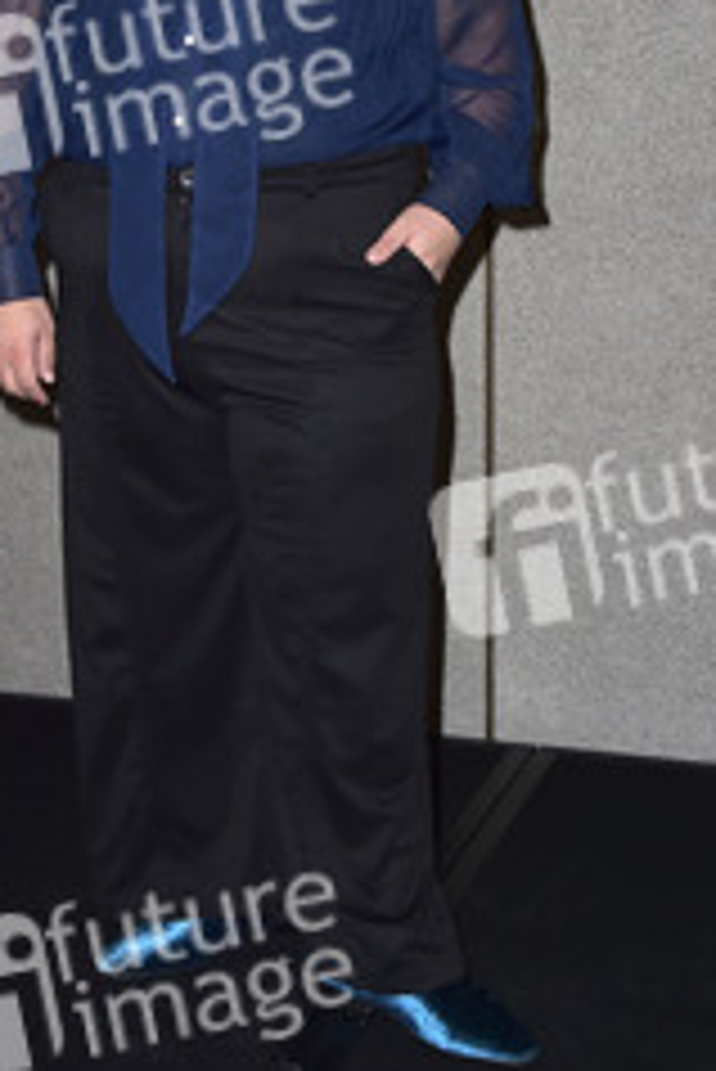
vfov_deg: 31.0
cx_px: 254
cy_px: 306
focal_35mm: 64
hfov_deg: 21.2
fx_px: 1906
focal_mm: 38
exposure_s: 1/250
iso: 500
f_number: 6.3
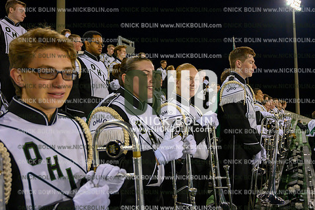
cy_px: 101
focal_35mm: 29
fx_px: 254
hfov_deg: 63.6
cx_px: 171
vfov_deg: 45.0
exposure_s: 1/250
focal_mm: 24
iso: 2000
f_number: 4
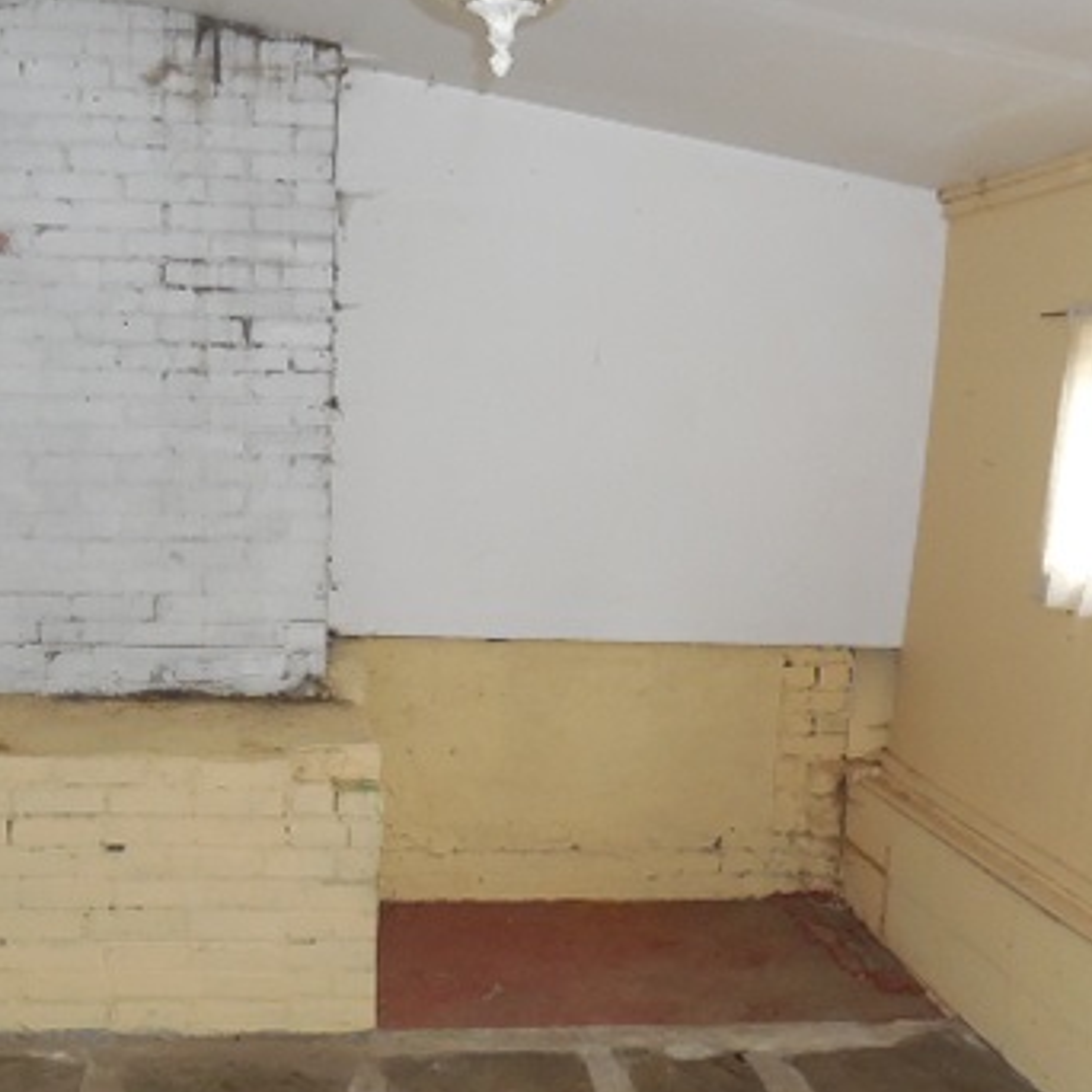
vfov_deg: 38.9
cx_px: 453
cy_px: 693
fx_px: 1535
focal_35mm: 43
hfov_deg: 39.1
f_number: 3.5
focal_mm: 4.6
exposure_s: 1/25
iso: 500
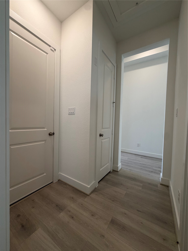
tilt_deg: -2.7
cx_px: 94
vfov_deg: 102.1
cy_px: 126
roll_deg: -1.7
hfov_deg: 85.7
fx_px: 101
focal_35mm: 14
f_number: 2.2
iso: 250
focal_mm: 2.22
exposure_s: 1/120
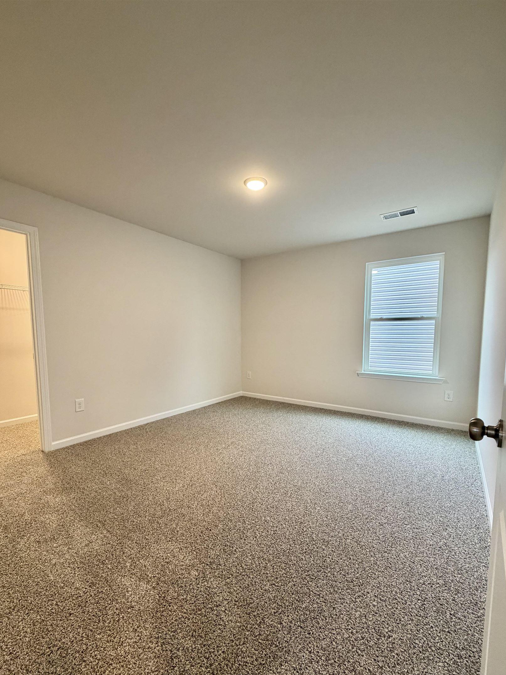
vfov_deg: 98.0
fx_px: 292
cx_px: 256
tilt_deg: -4.2
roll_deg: +0.1
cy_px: 361
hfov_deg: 81.8
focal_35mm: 15
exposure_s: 1/60
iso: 250
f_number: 2.2
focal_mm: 2.22
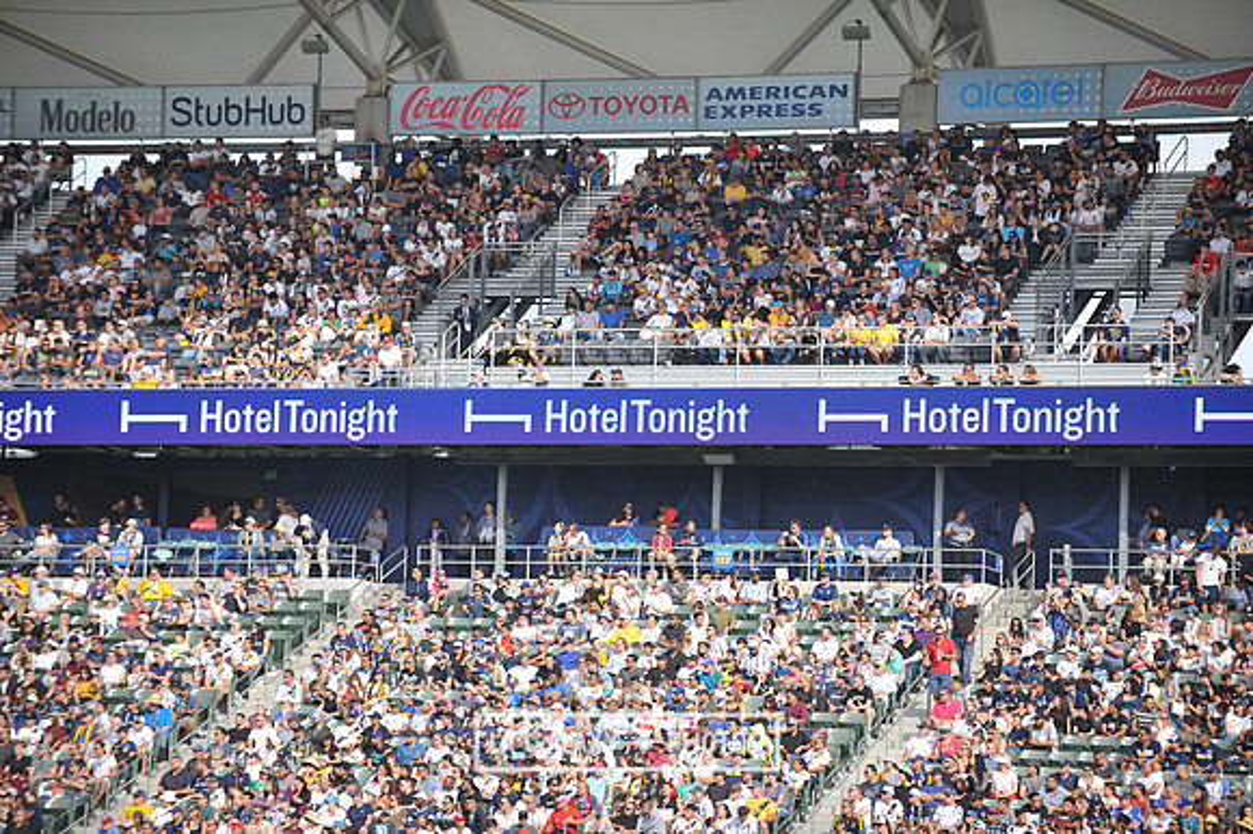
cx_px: 626
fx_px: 5913
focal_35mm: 170
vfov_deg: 8.1
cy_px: 417
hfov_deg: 12.1
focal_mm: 170
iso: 250
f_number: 3.2
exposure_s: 1/1250
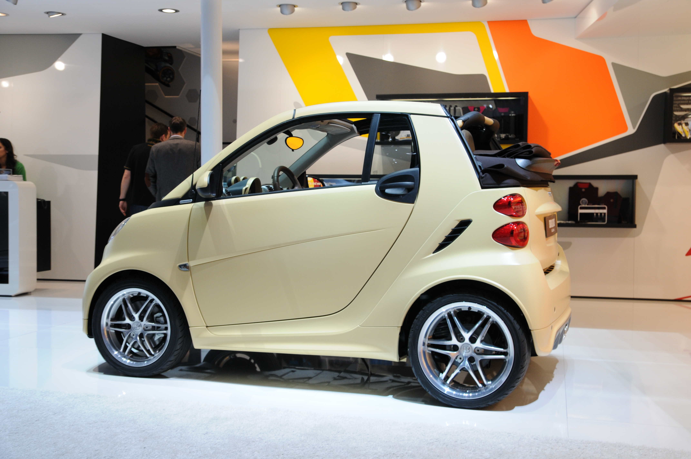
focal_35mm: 46
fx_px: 891
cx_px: 346
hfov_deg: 42.4
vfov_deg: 28.9
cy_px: 230
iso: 400
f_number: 8
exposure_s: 1/250
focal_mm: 31
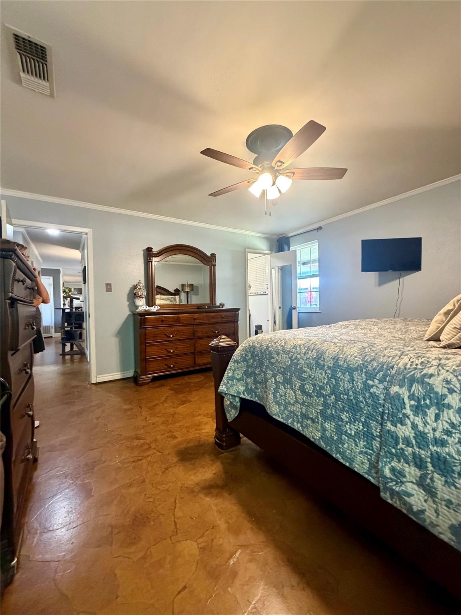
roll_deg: +1.4
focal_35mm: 14
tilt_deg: -1.7
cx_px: 230
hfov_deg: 85.7
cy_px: 308
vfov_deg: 102.1
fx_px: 249
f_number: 2.2
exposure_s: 1/60
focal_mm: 2.22
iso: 640
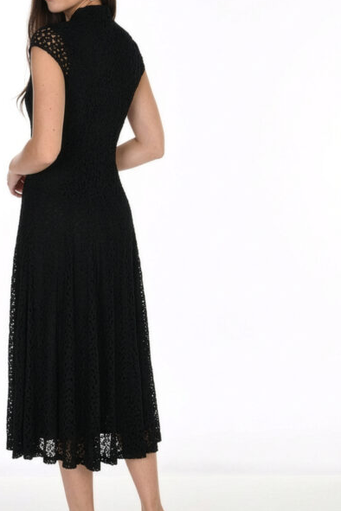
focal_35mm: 70
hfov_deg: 19.4
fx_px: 995
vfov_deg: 28.8
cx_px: 103
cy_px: 230
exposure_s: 1/125
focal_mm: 46
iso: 100
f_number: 9
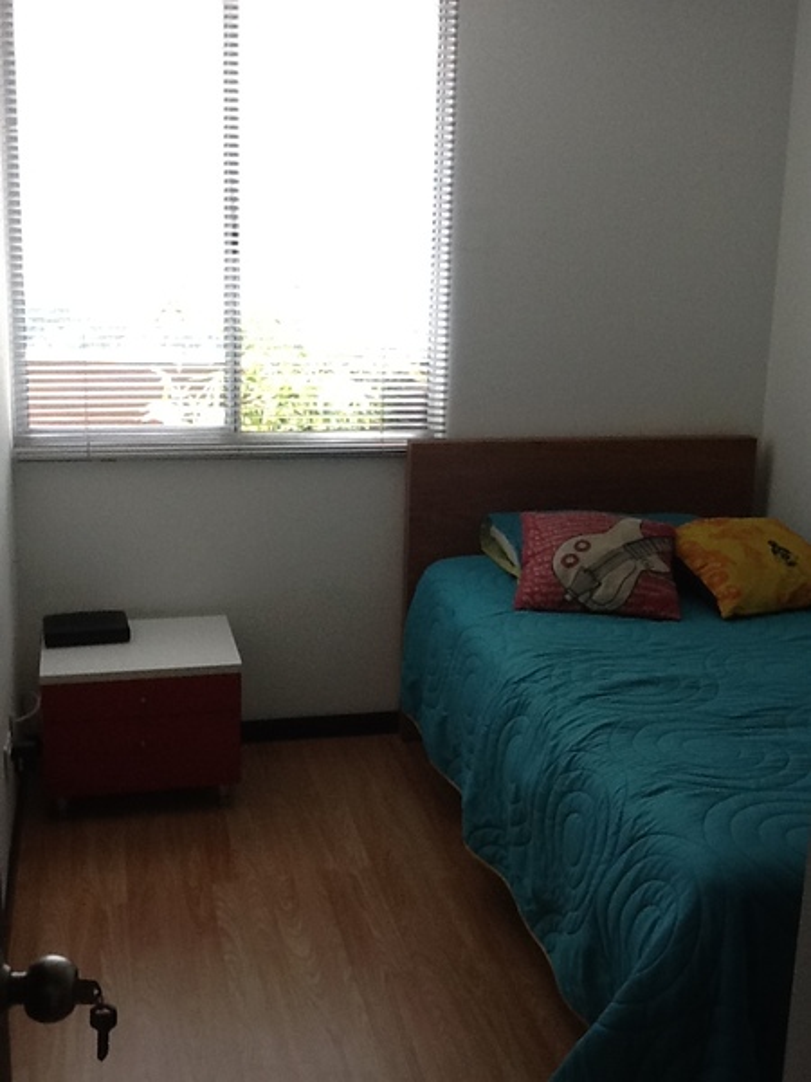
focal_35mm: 44
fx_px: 1374
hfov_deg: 32.9
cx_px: 406
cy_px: 541
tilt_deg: -14.3
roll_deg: -1.4
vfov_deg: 42.9
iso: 64
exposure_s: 1/120
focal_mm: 2.03
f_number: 2.4
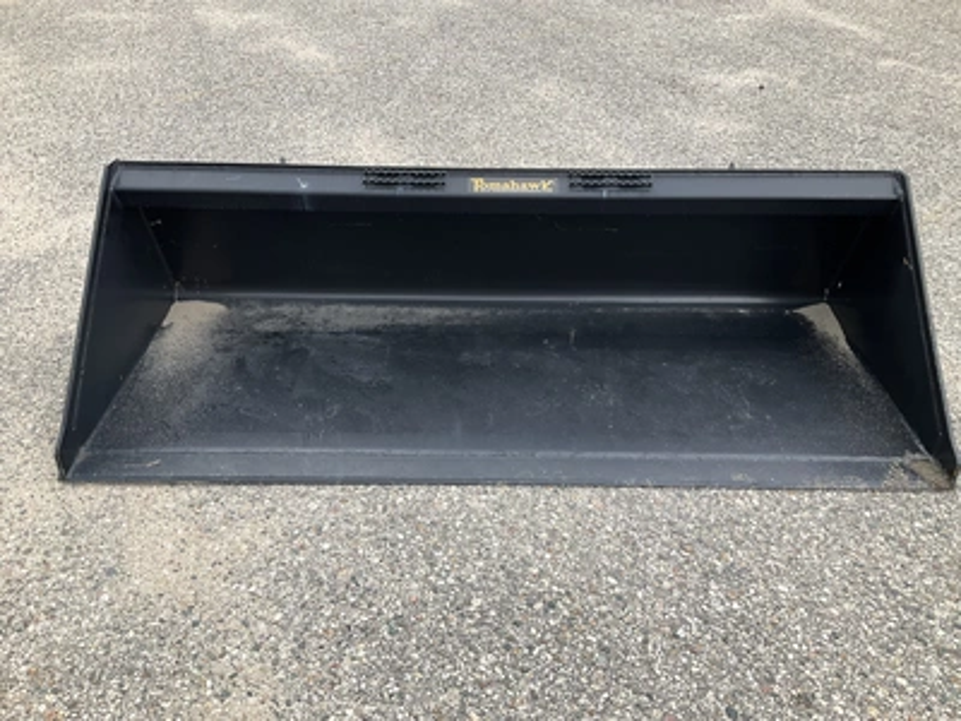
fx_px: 805
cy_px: 360
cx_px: 480
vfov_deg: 48.2
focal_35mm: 29
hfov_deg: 61.7
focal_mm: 3
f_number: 1.8
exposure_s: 1/446
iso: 25
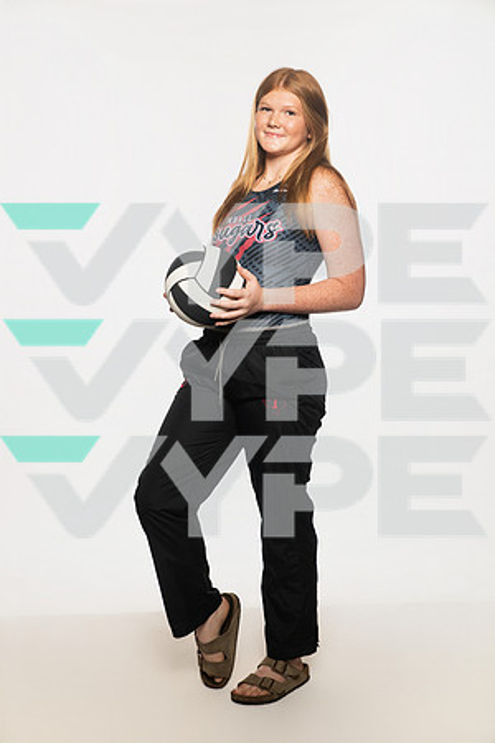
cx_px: 248
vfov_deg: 36.2
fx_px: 1134
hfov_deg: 24.6
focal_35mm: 55
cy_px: 372
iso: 500
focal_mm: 55
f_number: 6.3
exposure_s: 1/200
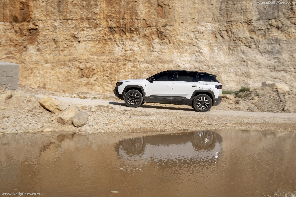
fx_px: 259
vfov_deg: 41.7
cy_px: 98
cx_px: 148
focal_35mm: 32
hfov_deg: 59.5
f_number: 18
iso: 64
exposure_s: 1/80
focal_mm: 31.5
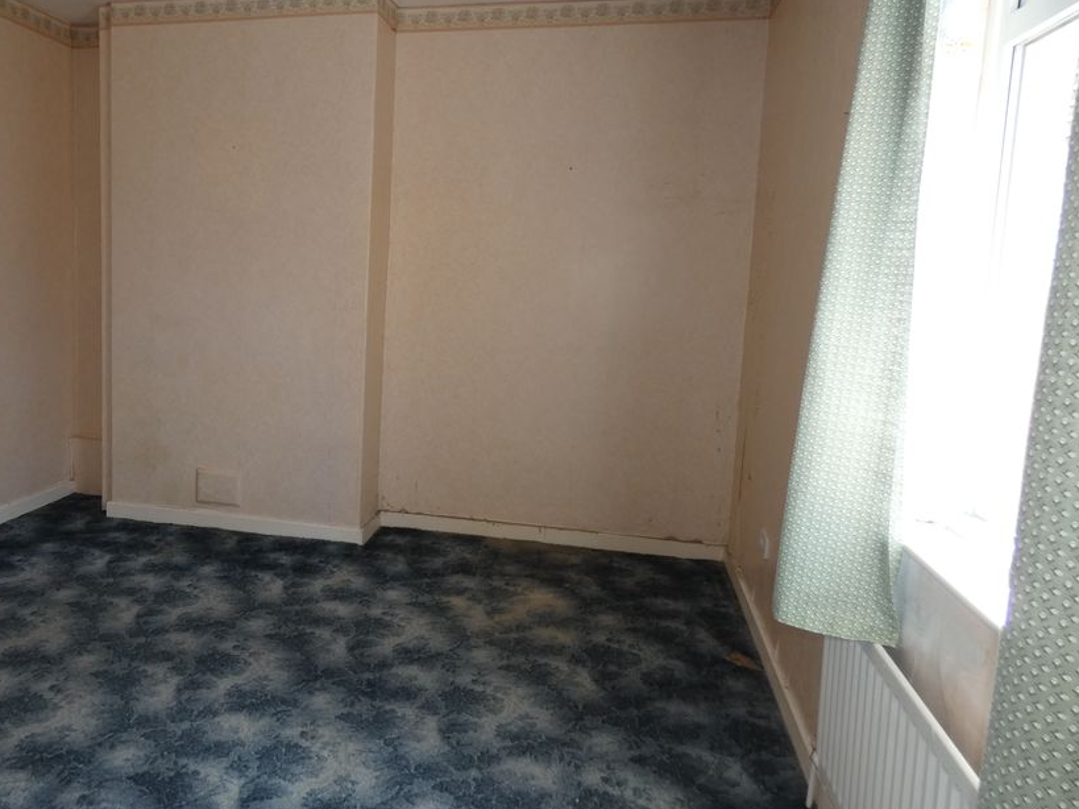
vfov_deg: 54.7
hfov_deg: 68.4
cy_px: 353
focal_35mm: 25
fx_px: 779
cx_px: 408
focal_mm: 3.6
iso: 80
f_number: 2.8
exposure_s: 1/80
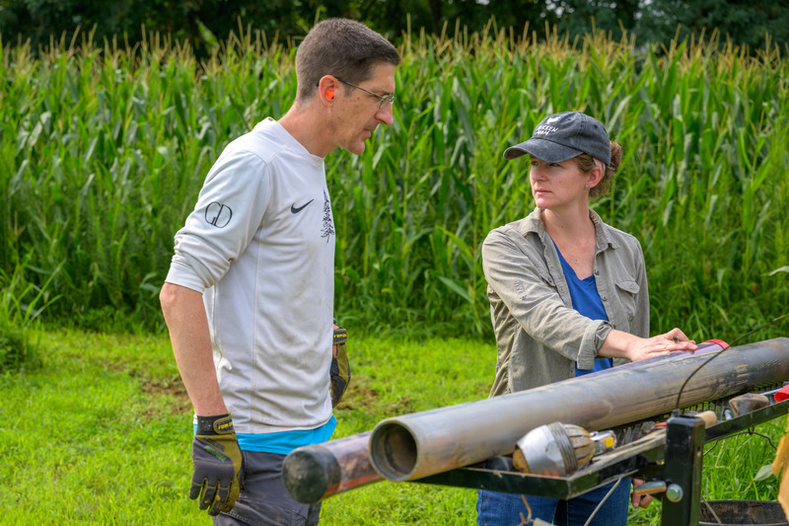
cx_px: 337
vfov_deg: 17.0
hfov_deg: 25.3
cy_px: 301
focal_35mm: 80
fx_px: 1756
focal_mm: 70
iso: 80
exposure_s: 1/200
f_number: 5.6
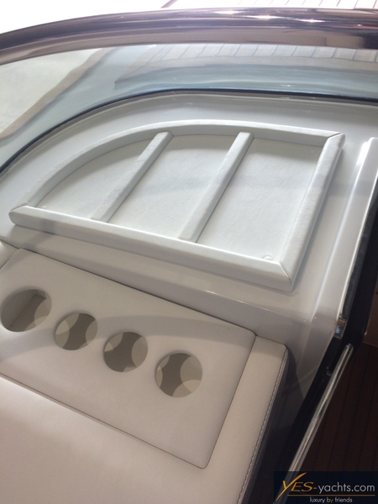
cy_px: 252
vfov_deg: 61.7
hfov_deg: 48.2
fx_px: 422
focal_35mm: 29
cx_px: 189
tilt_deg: -48.7
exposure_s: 1/50
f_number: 2.2
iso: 40
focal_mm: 4.15
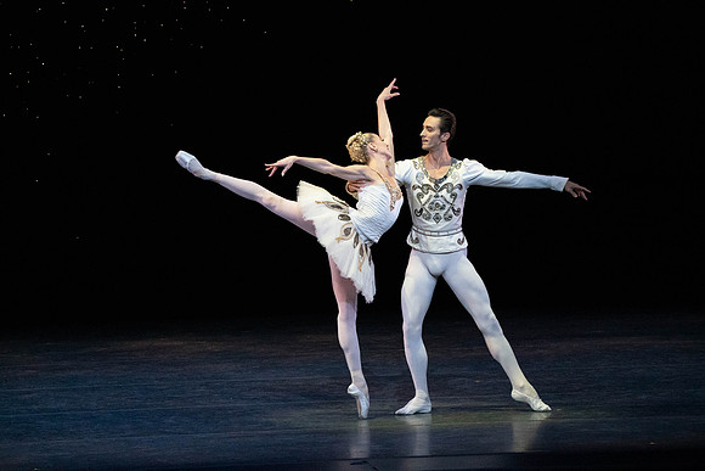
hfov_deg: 6.7
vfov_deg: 4.5
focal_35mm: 306
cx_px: 352
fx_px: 5994
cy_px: 236
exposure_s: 1/500
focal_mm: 306
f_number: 11
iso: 20000
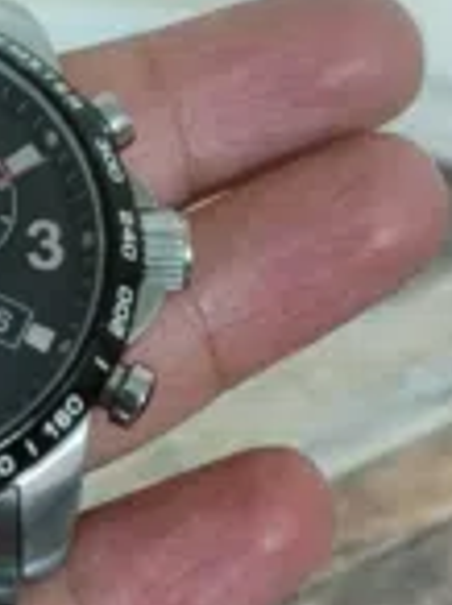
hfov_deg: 19.2
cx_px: -8
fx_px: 1292
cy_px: 290
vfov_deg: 26.4
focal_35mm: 74
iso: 1203
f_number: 1.6
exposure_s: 1/33.3
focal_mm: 4.11
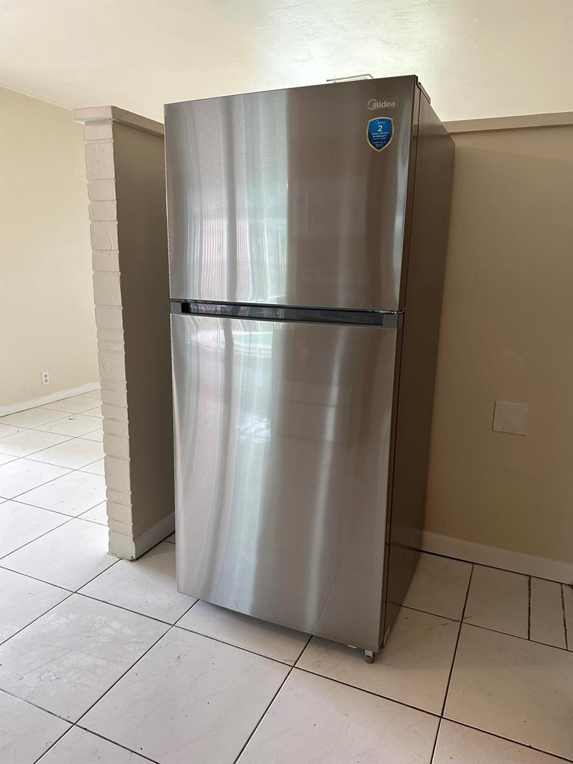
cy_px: 382
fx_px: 530
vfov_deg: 71.6
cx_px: 286
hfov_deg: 56.8
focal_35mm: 24
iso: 160
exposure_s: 1/120
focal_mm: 6.86
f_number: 1.78
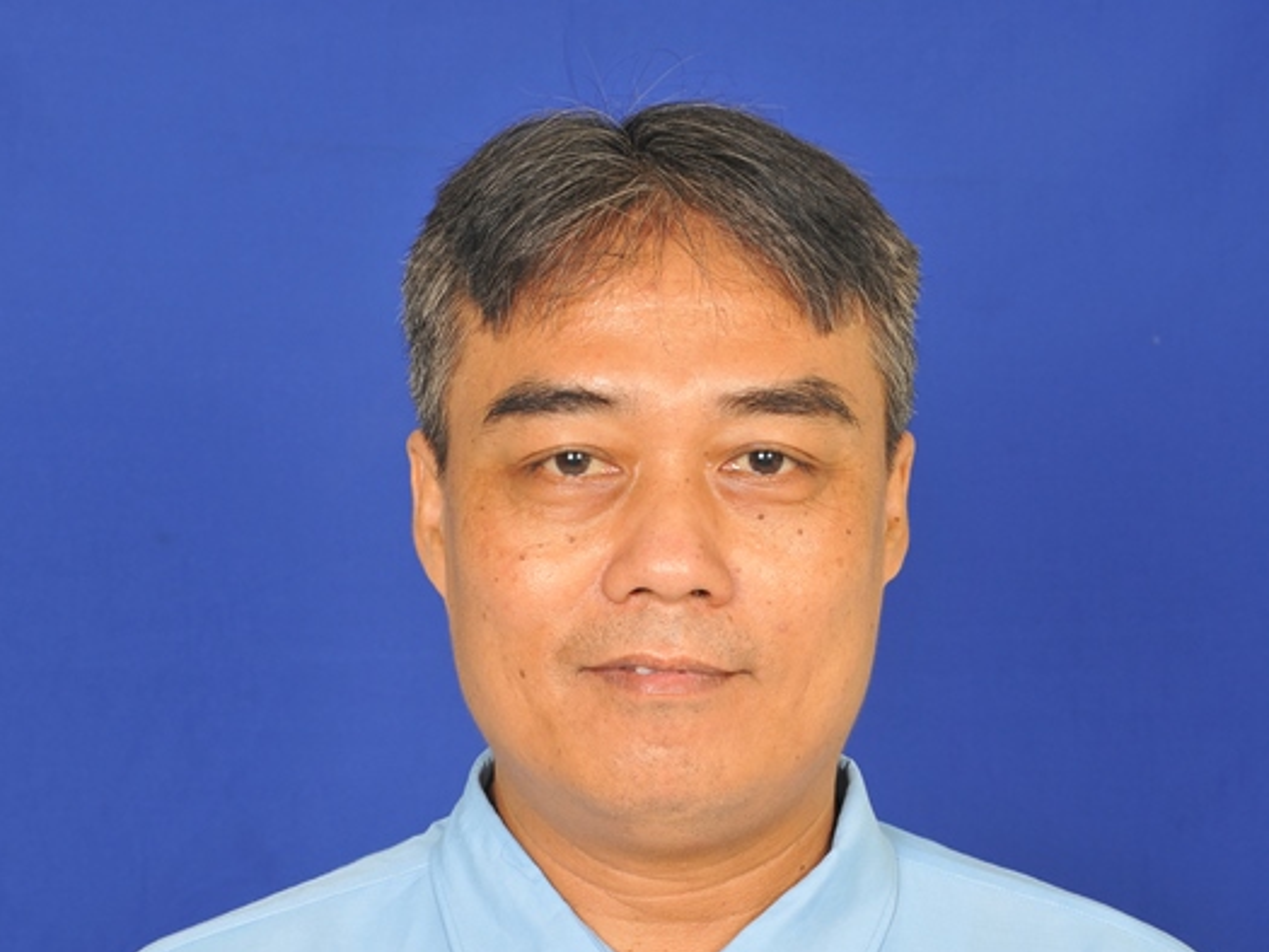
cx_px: 632
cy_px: 732
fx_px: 4987
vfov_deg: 10.9
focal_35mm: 136
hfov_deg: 14.5
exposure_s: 1/100
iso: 200
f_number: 9
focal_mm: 62
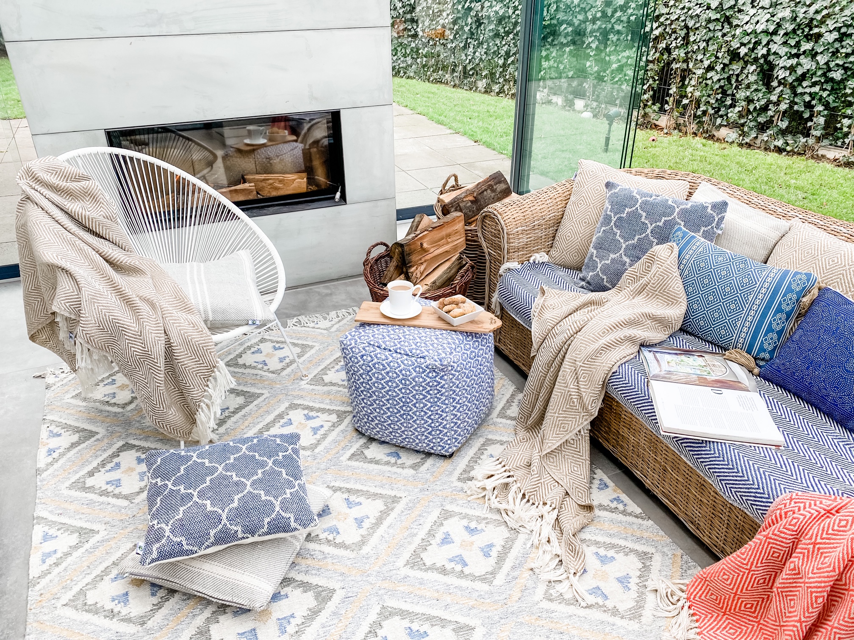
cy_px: 320
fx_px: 641
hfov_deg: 67.3
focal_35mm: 26
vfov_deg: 53.1
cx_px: 427
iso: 32
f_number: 1.8
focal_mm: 4.25
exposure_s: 1/350
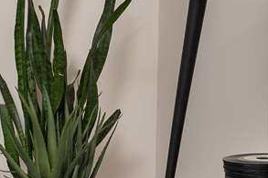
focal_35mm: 297
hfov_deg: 6.9
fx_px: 2210
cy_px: 9
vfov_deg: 4.6
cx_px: 253
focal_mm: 58
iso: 200
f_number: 11
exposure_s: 1/25
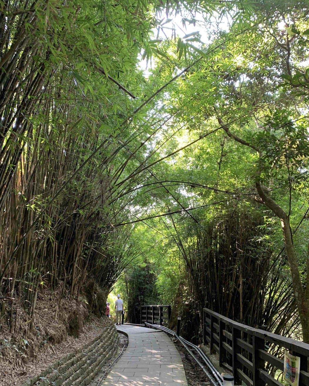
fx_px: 354
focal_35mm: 31
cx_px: 157
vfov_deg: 56.8
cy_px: 229
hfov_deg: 47.1
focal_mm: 4.25
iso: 125
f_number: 1.8
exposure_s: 1/60
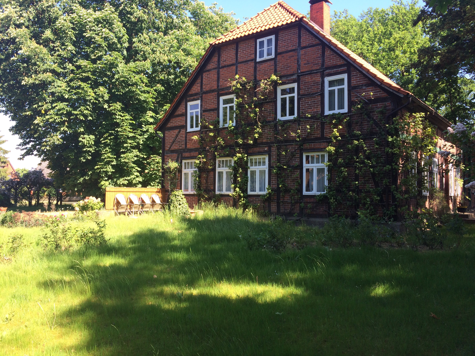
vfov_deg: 48.2
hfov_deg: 61.7
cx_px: 238
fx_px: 398
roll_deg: +1.0
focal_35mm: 29
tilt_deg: +0.4
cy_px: 178
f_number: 2.2
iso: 32
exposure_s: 1/410
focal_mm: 4.15
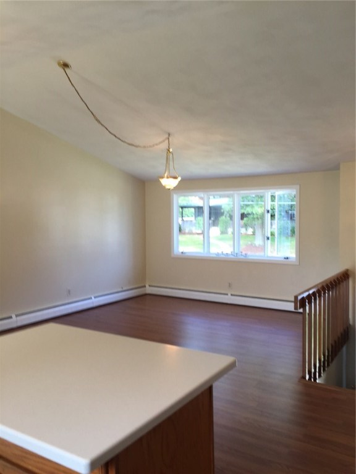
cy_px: 237
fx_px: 398
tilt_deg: -5.7
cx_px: 178
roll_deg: -0.3
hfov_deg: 48.2
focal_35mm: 29
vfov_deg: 61.7
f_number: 2.2
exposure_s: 1/60
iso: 32
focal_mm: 4.15
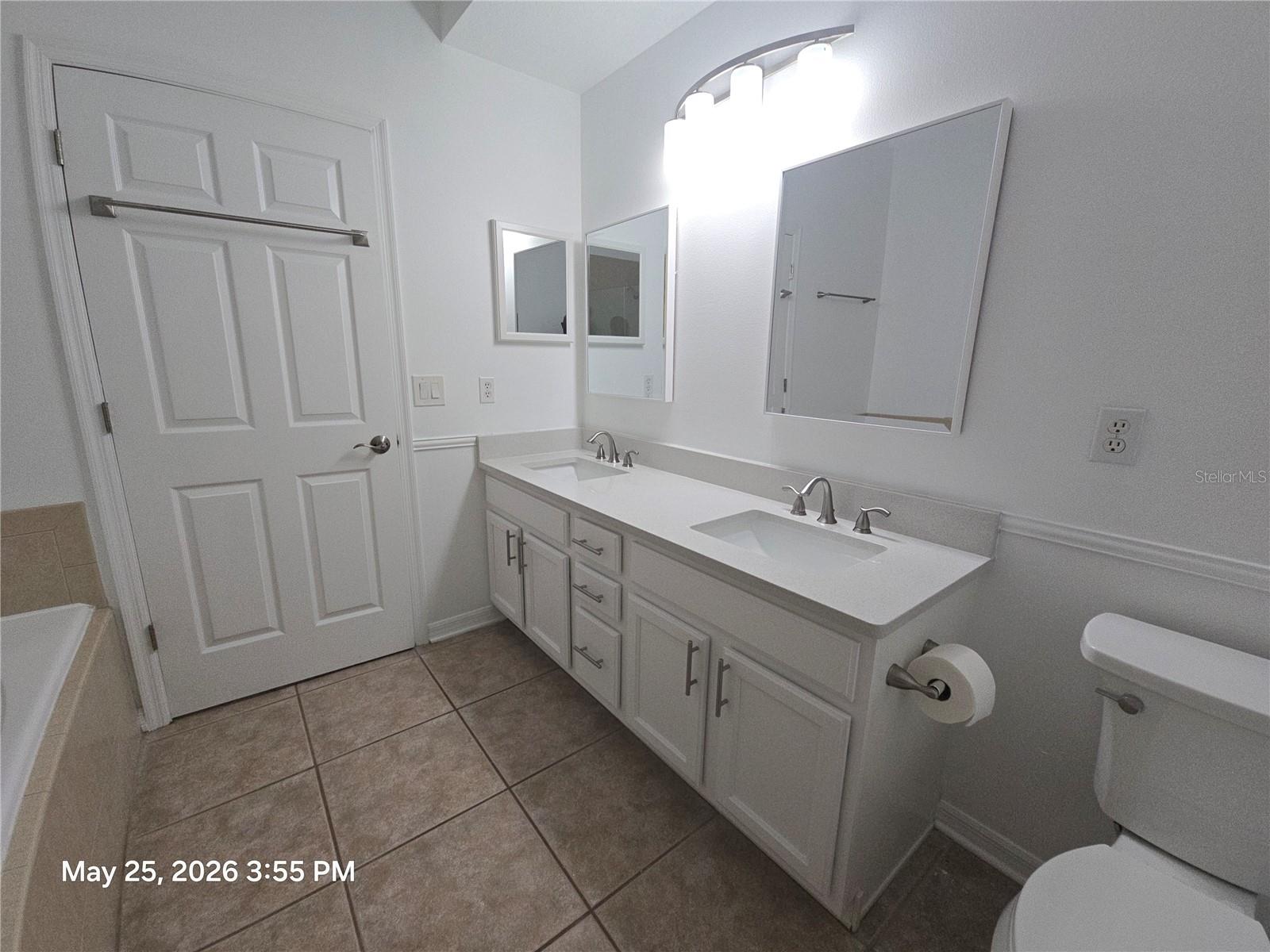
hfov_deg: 106.2
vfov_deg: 89.9
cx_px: 635
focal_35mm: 13
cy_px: 476
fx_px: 477
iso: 64
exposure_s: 1/60
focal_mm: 2.2
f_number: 2.2
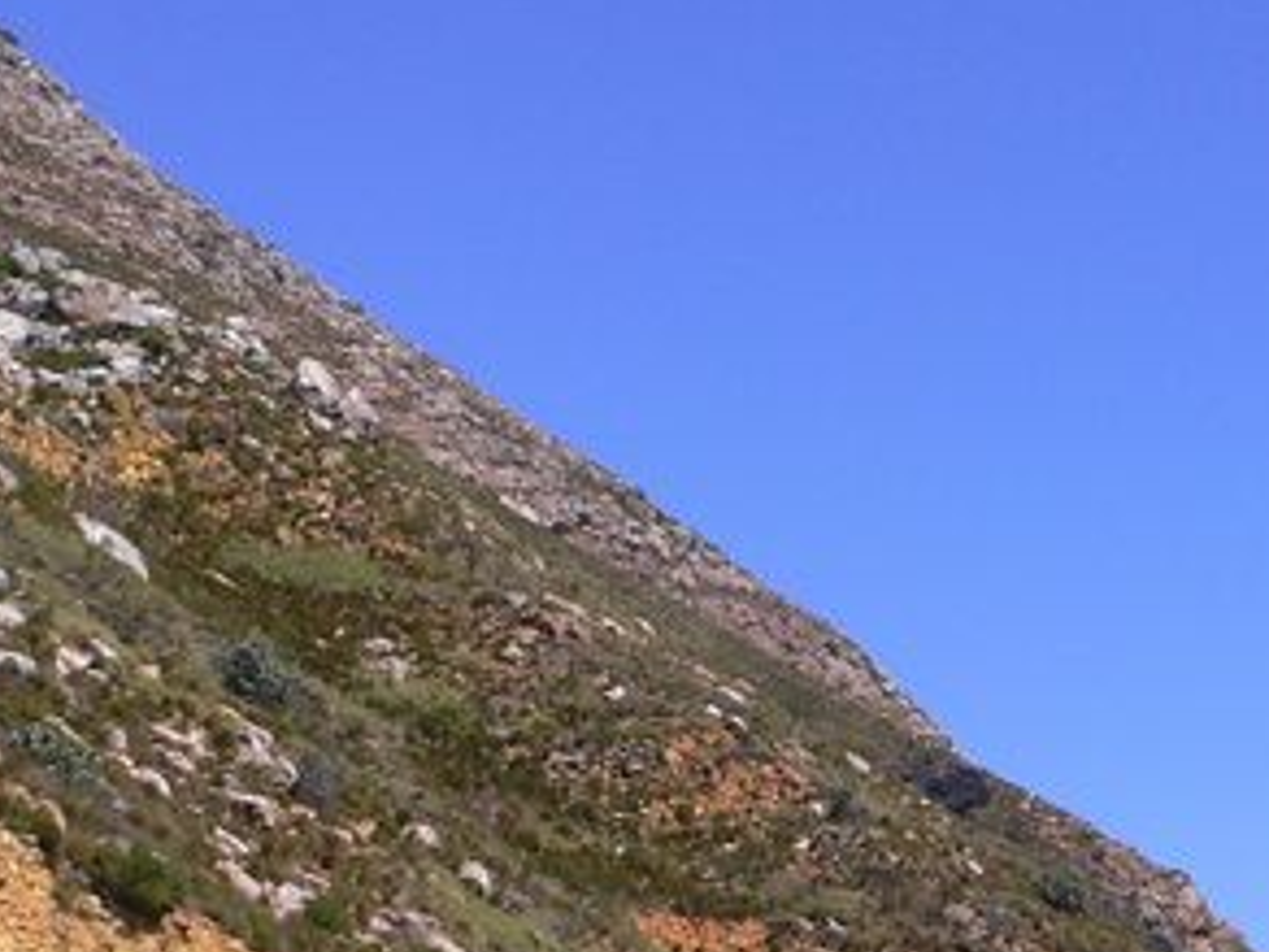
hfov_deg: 22.2
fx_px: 3189
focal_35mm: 87
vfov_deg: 16.8
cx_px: 1032
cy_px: 813
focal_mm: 5.8
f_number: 5.6
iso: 100
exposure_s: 1/500
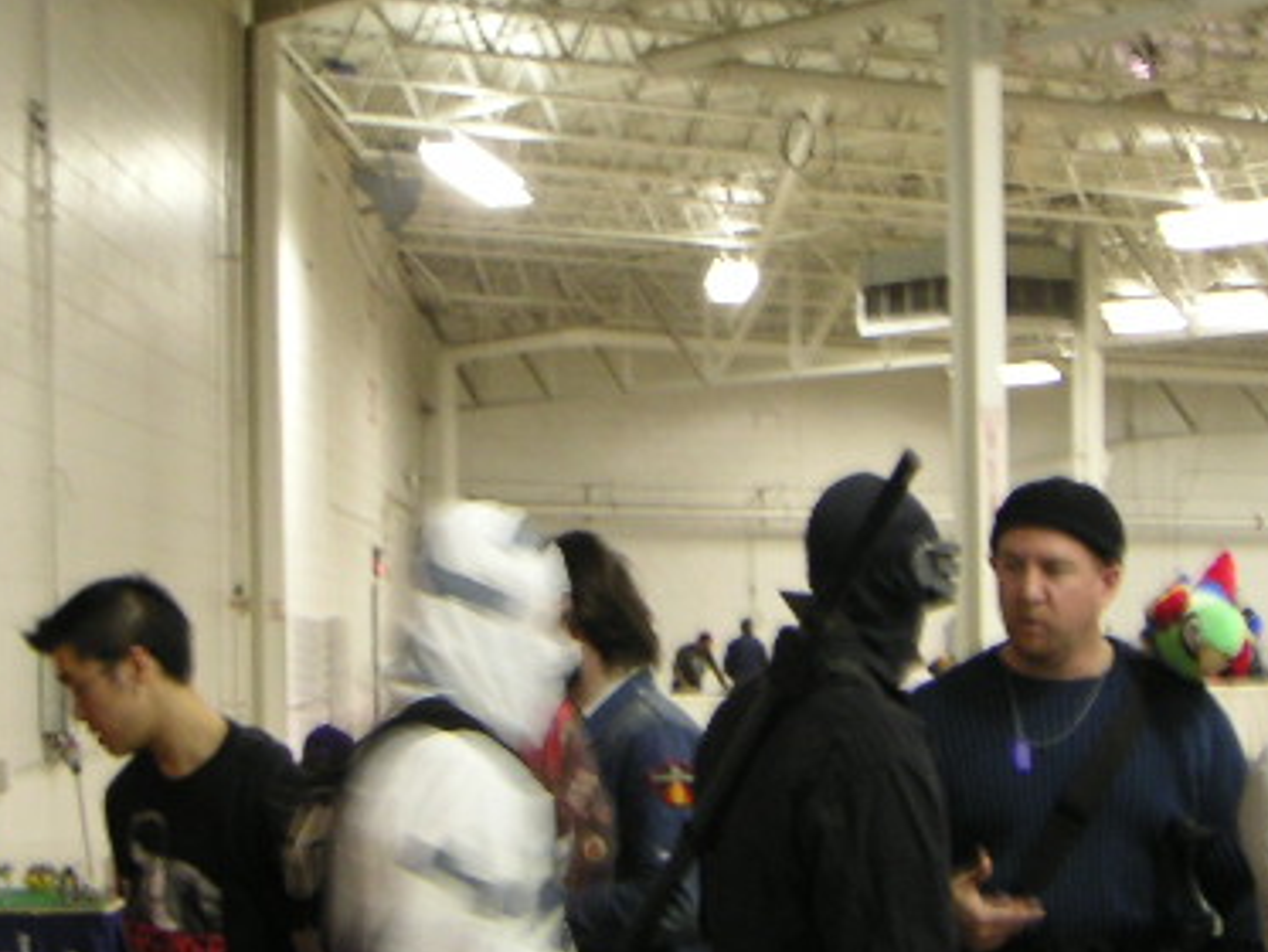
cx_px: 612
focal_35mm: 91
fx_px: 3334
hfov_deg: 21.5
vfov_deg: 16.2
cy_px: 639
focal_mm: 6.9
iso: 100
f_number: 3.1
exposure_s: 1/4
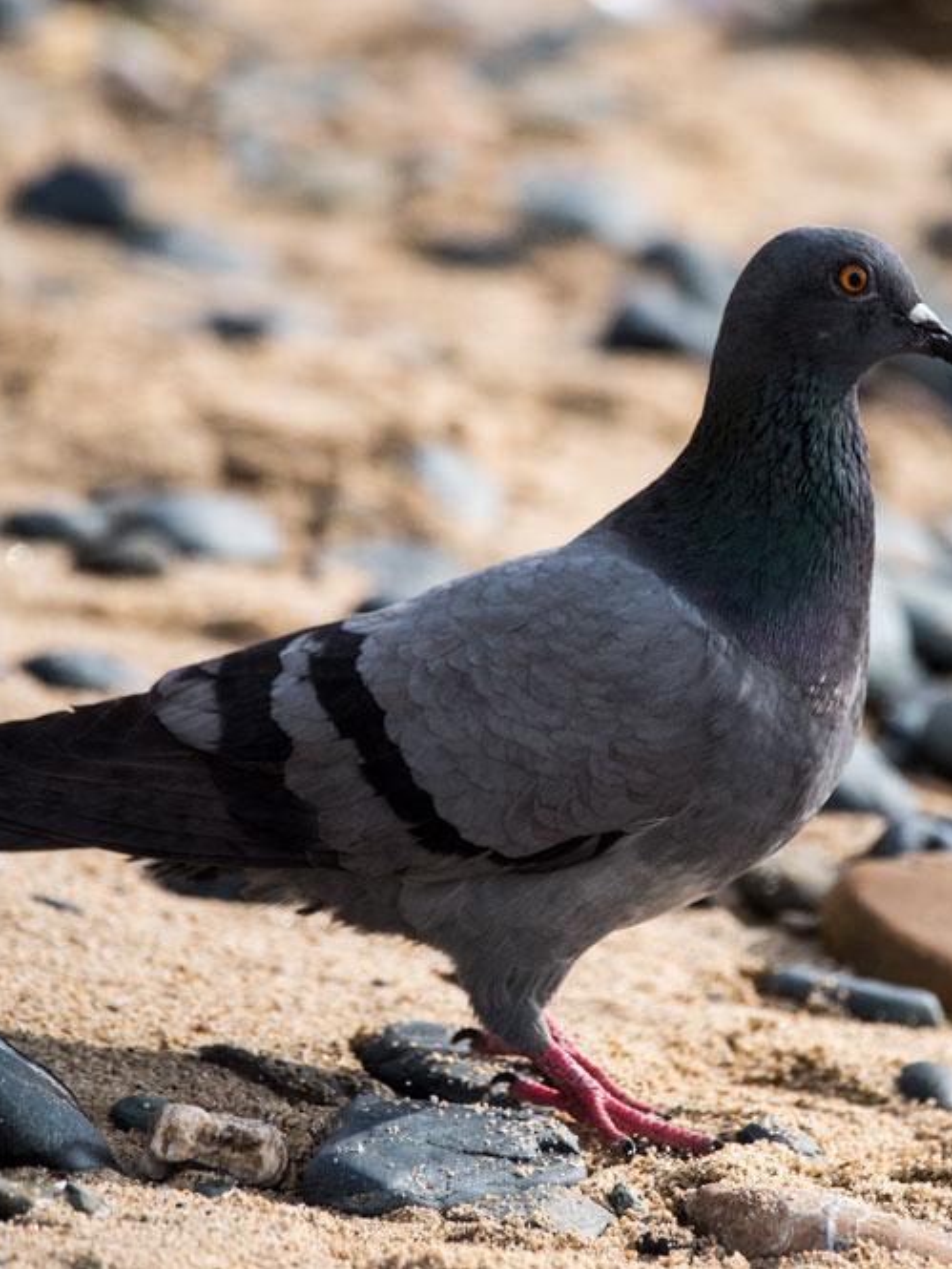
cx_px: 572
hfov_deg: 1.7
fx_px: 31818
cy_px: 634
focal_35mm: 868
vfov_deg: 2.3
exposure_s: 1/5000
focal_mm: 600
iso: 800
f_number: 6.3
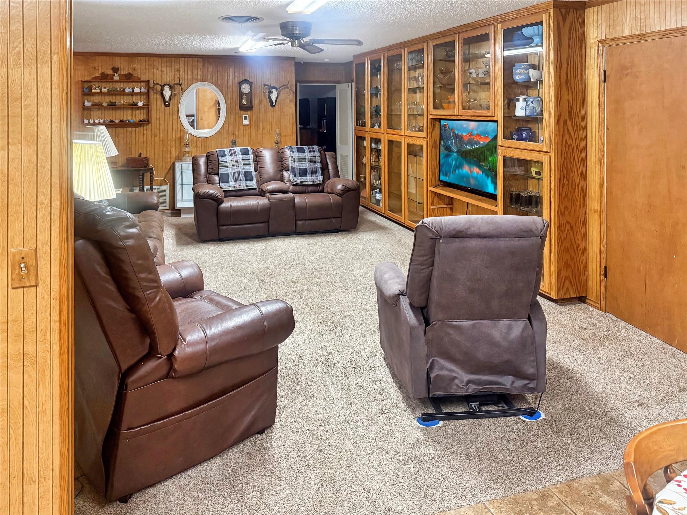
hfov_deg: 71.6
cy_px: 258
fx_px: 476
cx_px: 344
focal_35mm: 24
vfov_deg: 56.8
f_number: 1.78
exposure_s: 1/60
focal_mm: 6.76
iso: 500
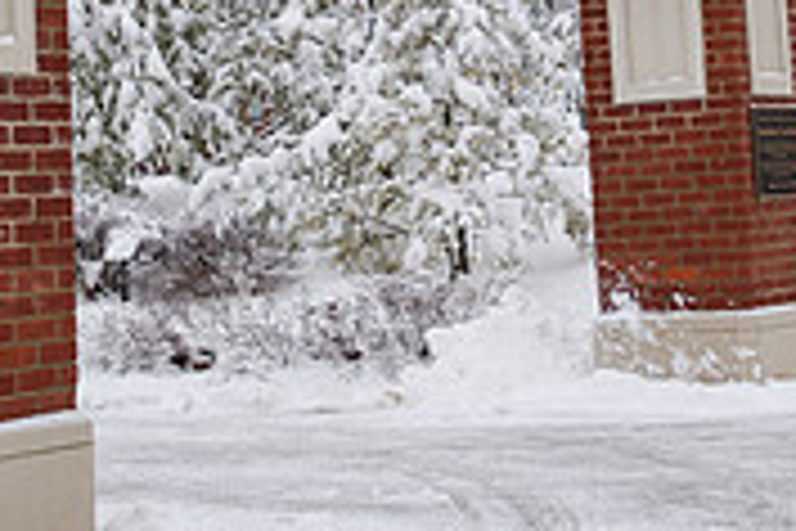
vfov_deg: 12.6
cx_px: 508
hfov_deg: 19.4
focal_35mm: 105
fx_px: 2321
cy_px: -182
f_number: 3.5
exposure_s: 1/500
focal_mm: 32
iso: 160
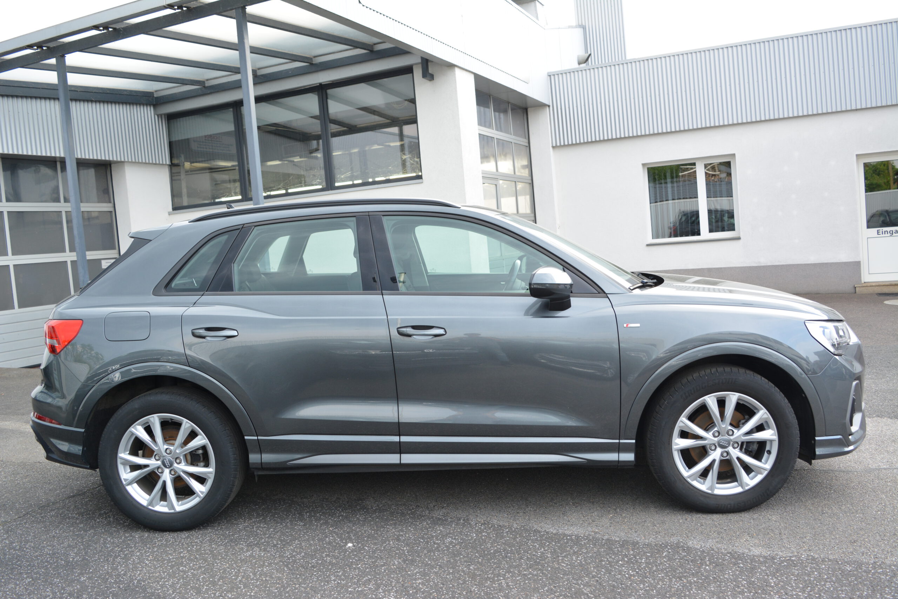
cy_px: 300
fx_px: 786
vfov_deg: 41.7
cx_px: 449
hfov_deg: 59.5
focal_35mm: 32
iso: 320
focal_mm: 21
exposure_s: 1/100
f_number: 5
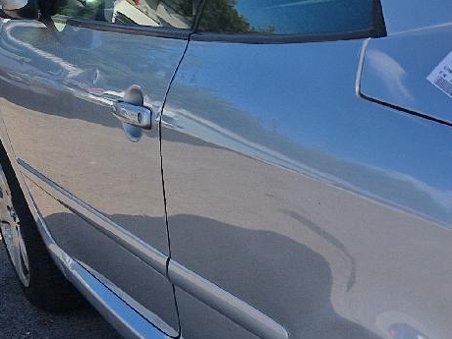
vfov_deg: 16.0
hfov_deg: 19.2
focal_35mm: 90
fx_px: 1175
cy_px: 350
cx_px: 670
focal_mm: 5.4
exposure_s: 1/1250
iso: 50
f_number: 1.8
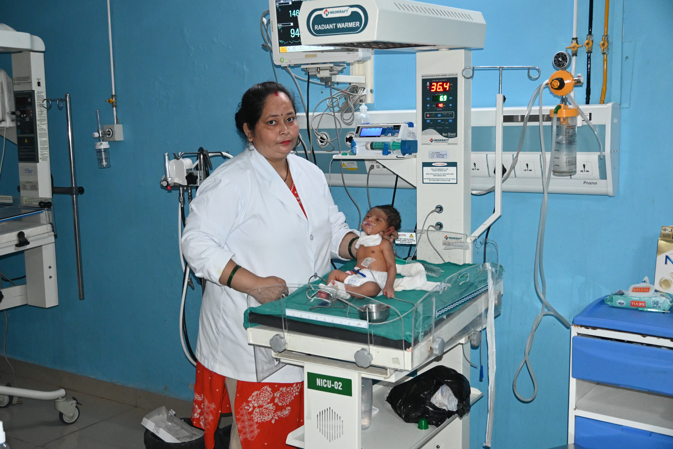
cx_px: 336
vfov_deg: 33.6
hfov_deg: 48.7
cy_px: 224
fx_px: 743
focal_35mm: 40
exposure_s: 1/125
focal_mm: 26.5
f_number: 3.8
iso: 3200
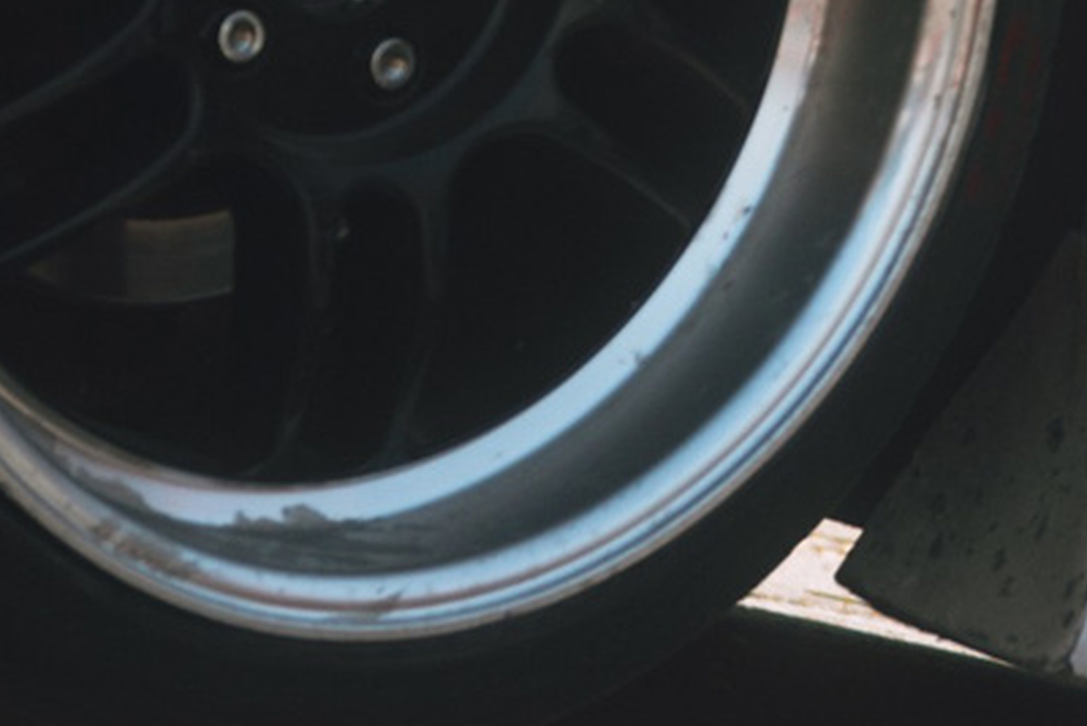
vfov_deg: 5.3
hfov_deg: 7.6
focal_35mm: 256
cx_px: 2476
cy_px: -659
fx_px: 7732
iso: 100
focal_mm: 40
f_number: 3.5
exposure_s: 1/500
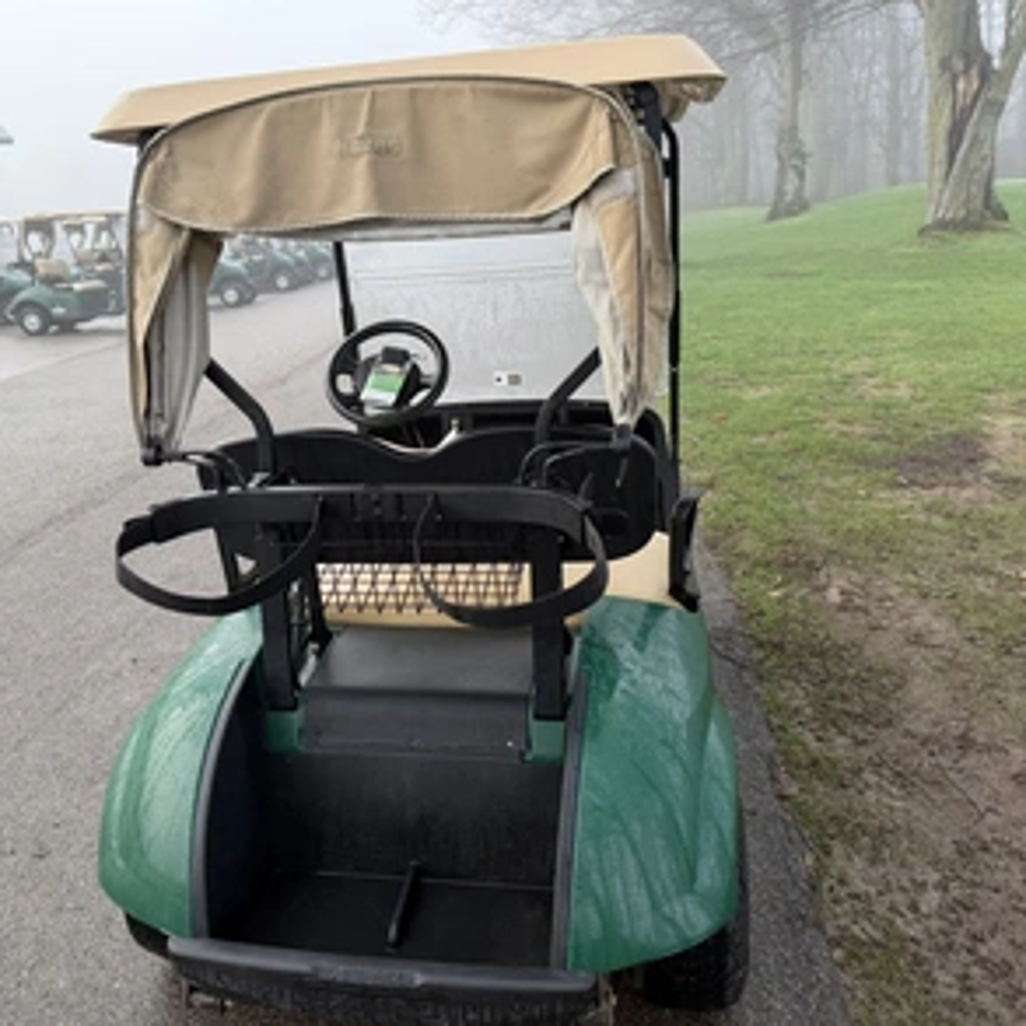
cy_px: 511
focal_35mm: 29
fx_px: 972
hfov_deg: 55.5
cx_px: 448
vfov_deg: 55.6
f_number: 1.78
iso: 80
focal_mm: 6.76
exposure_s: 1/173
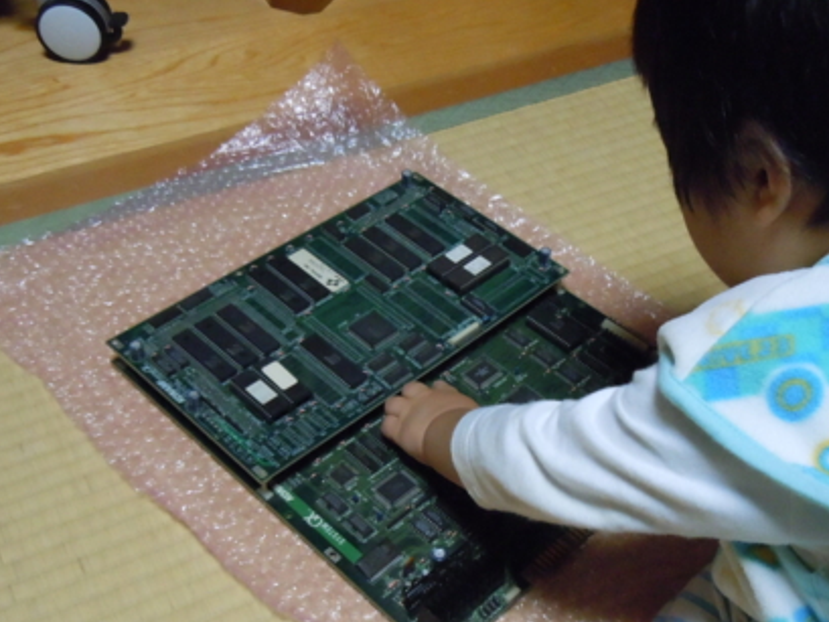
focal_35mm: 44
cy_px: 391
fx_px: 1054
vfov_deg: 32.7
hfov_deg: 42.9
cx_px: 450
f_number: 3.5
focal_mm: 5.4
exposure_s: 1/40
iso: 800
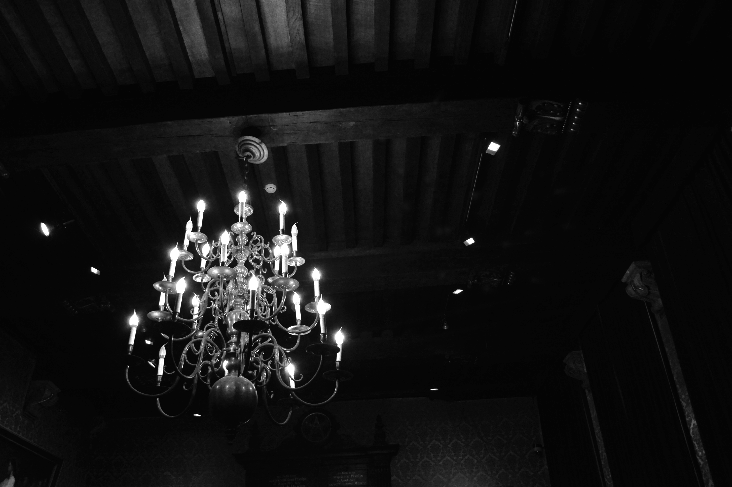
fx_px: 609
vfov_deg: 43.5
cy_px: 244
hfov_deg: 62.0
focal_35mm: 30
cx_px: 366
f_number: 3.8
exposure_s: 1/20
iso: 400
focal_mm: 20
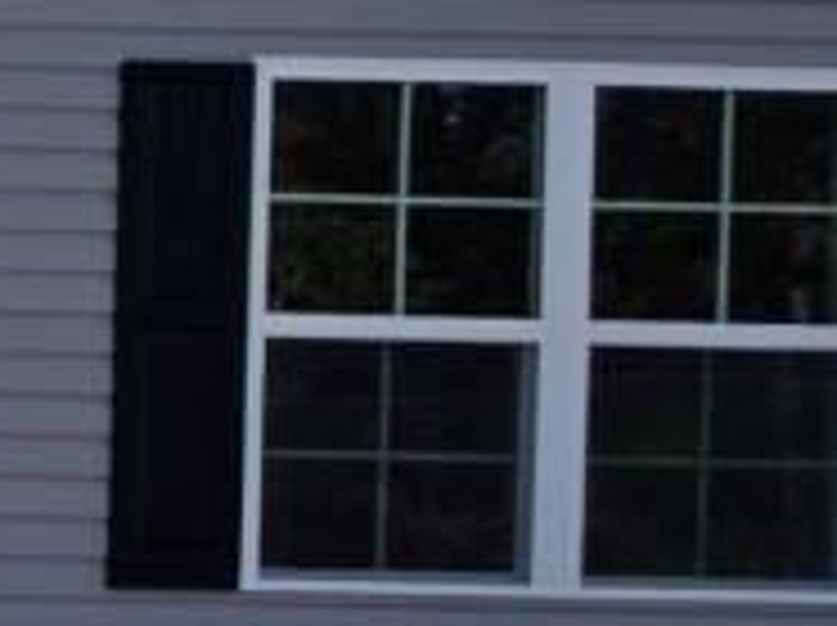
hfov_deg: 12.8
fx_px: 2028
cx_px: -1467
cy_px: 491
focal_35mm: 84
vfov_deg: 17.4
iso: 40
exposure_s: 1/1844
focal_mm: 2.2
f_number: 1.9
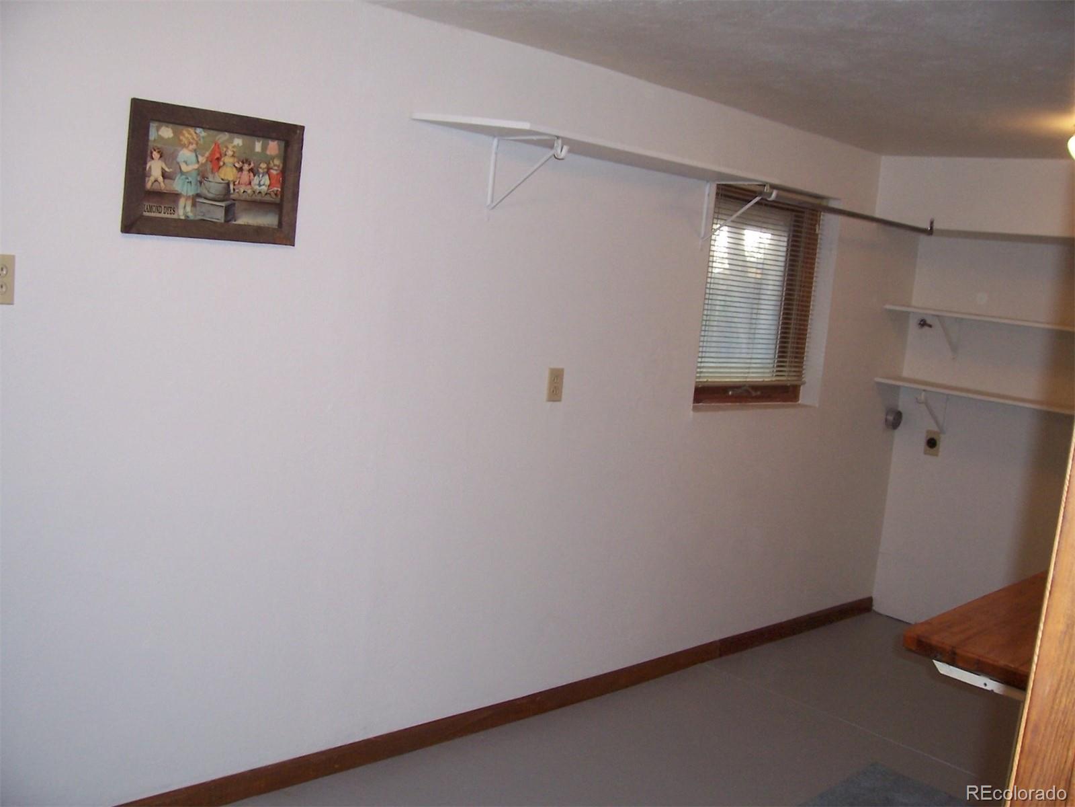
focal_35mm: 34
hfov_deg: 54.0
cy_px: 404
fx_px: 1056
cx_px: 538
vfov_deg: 41.8
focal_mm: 5.6
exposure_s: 1/60
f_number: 2.7
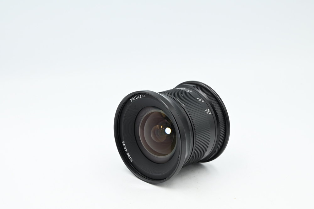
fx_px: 654
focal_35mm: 75
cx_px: 157
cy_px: 104
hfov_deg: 27.0
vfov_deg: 18.2
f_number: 14
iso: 200
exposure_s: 1/20
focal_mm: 75
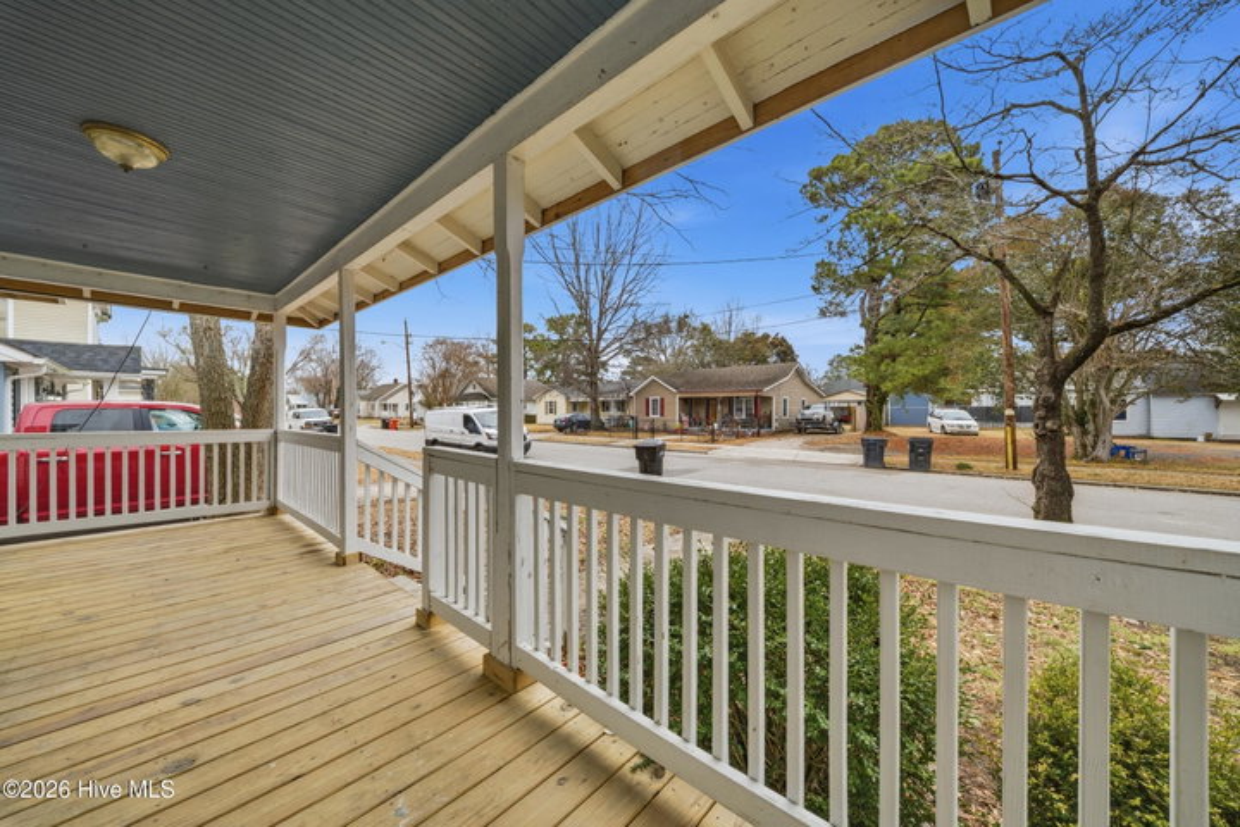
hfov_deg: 112.6
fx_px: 413
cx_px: 620
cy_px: 414
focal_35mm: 12
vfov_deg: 90.0
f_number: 8
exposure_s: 1/800
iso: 250
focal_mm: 12
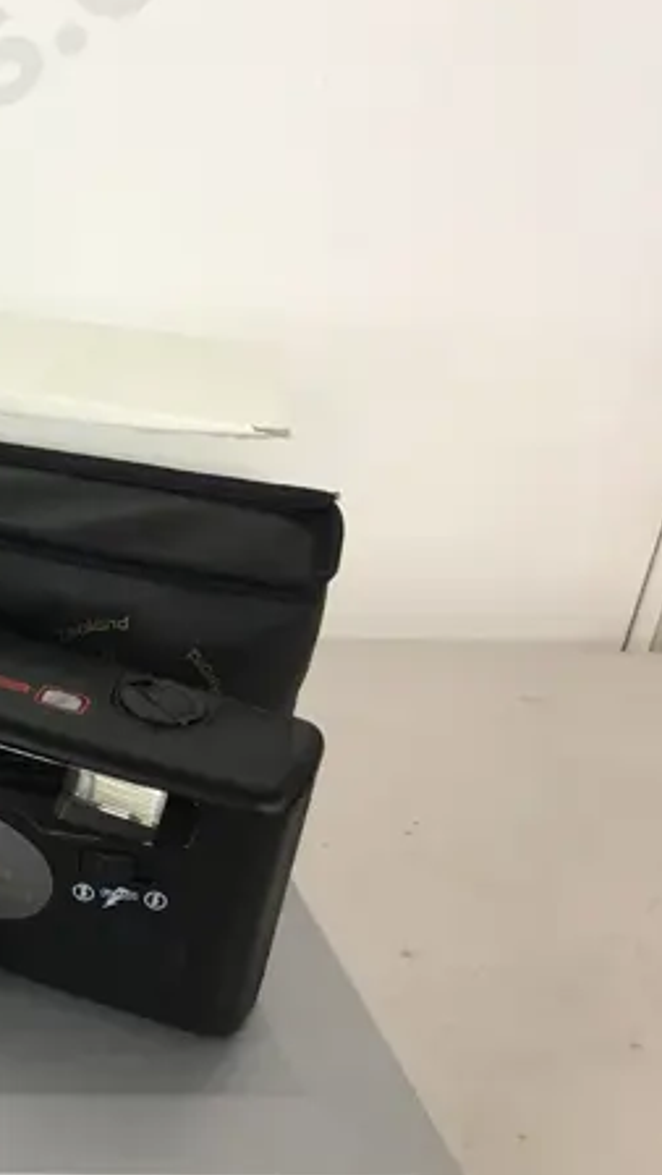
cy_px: 526
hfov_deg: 14.2
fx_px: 2244
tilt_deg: -27.4
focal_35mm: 72
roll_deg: -1.1
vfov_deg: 29.3
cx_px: -636
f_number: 2.2
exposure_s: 1/17
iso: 40
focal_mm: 4.15
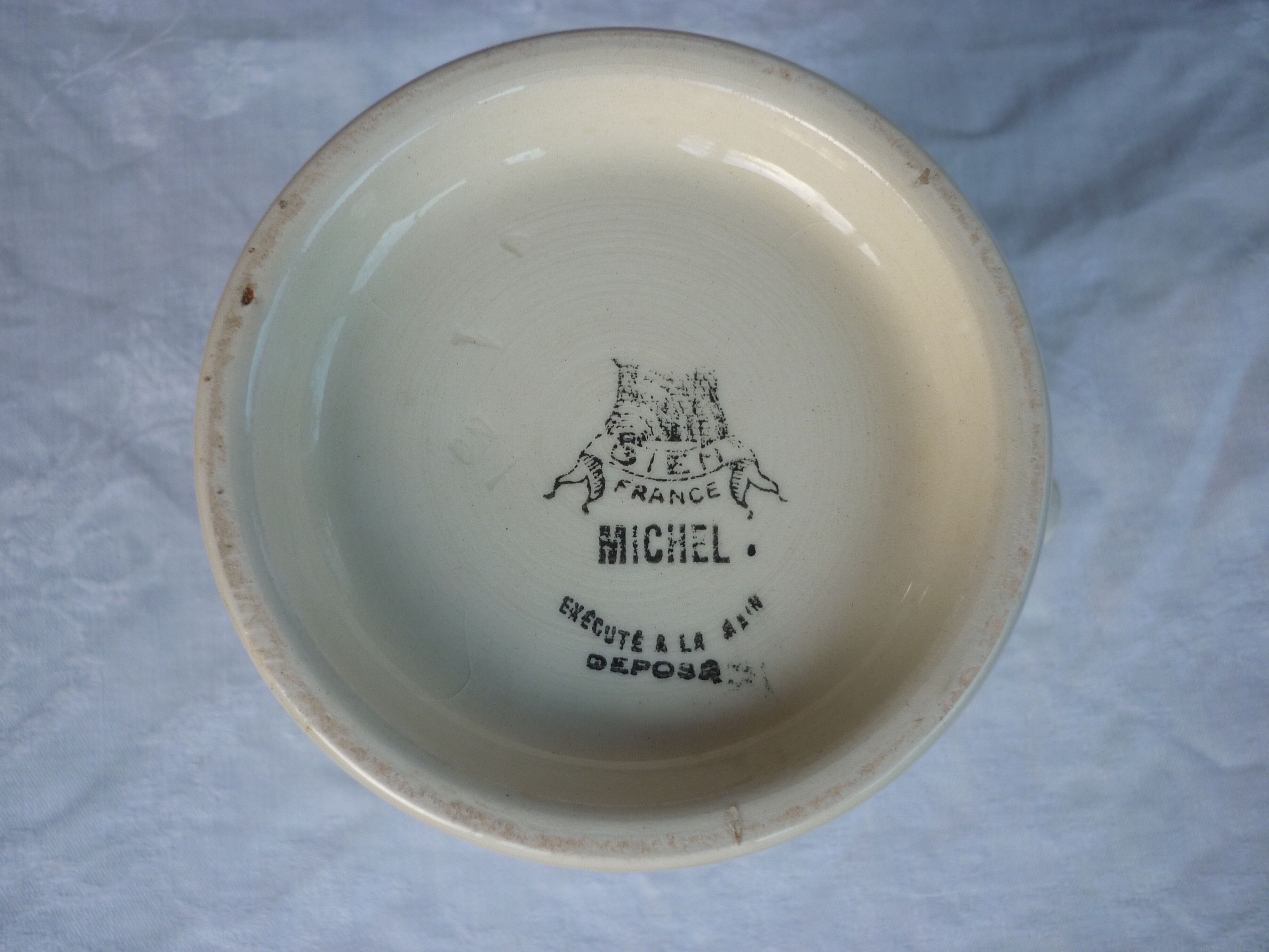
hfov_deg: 55.4
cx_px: 634
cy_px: 476
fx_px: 1210
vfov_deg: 42.9
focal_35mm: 33
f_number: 2.8
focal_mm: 5.5
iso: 80
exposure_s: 1/40
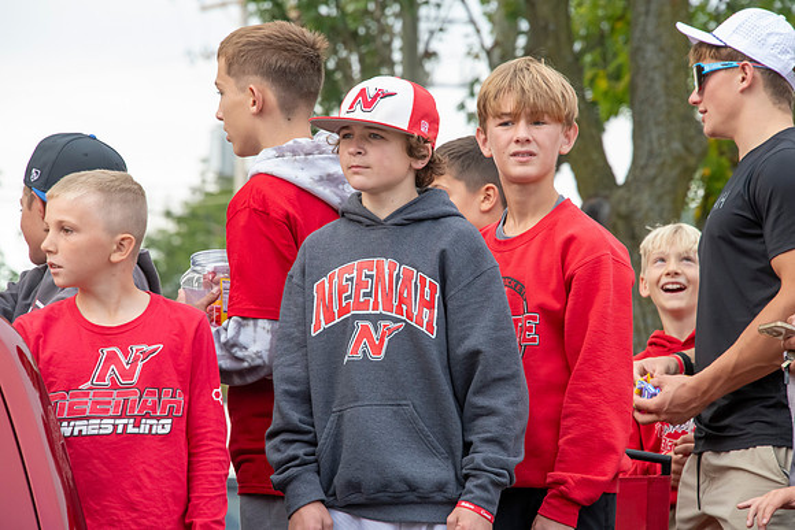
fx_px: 6626
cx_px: 398
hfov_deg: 6.9
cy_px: 265
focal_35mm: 300
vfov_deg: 4.6
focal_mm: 300
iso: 3200
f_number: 11
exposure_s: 1/200
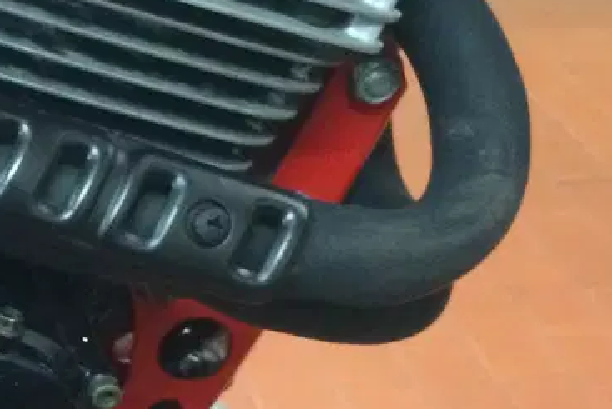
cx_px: -208
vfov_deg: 13.4
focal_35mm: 102
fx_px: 1735
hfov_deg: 18.5
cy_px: 292
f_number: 2.2
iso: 400
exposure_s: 1/17
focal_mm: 4.12
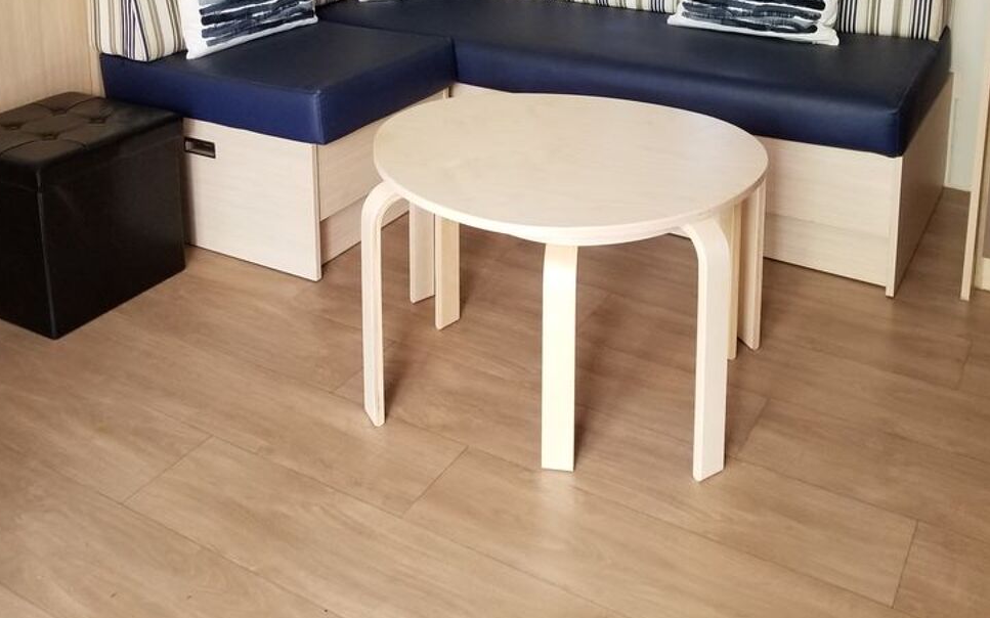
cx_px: 480
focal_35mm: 38
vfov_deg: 30.3
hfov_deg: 51.5
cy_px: -52
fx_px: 1025
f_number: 1.7
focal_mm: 4.25
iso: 200
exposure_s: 1/40
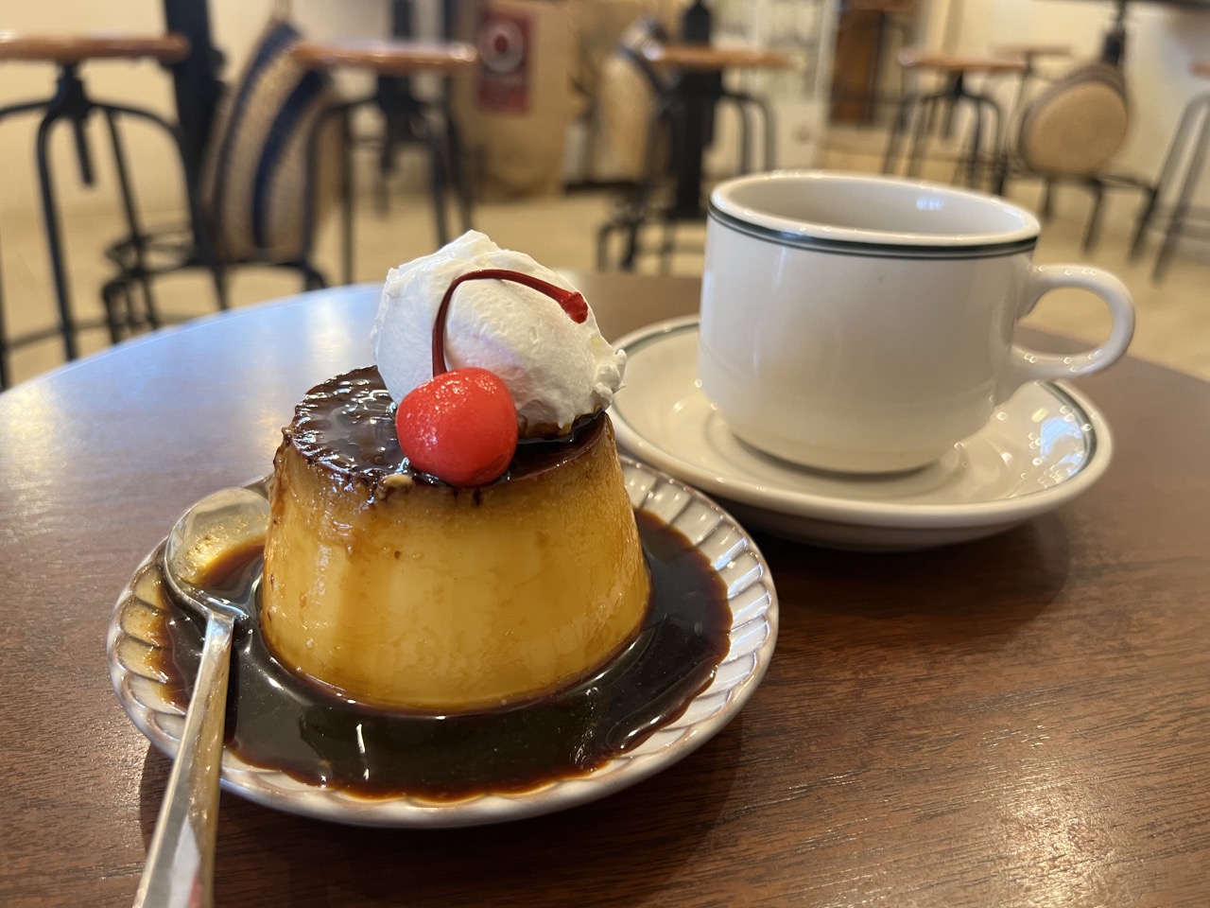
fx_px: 909
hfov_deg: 67.3
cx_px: 605
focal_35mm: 26
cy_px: 454
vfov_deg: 53.1
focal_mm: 5.7
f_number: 1.5
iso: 160
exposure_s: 1/50
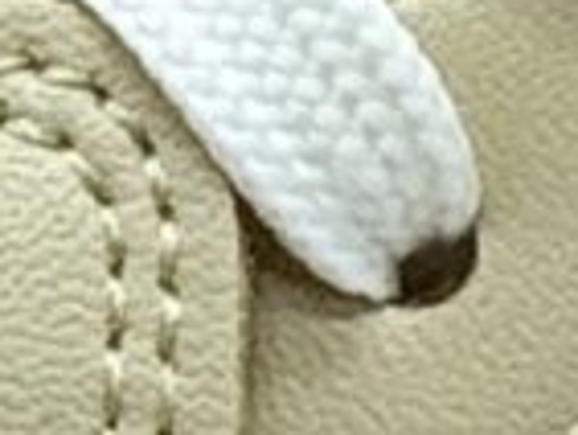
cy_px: -1071
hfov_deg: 5.5
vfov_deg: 3.9
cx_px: 406
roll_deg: -0.5
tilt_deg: -22.6
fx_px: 6050
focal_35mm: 362
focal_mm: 6.76
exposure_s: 1/615
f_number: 1.78
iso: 64
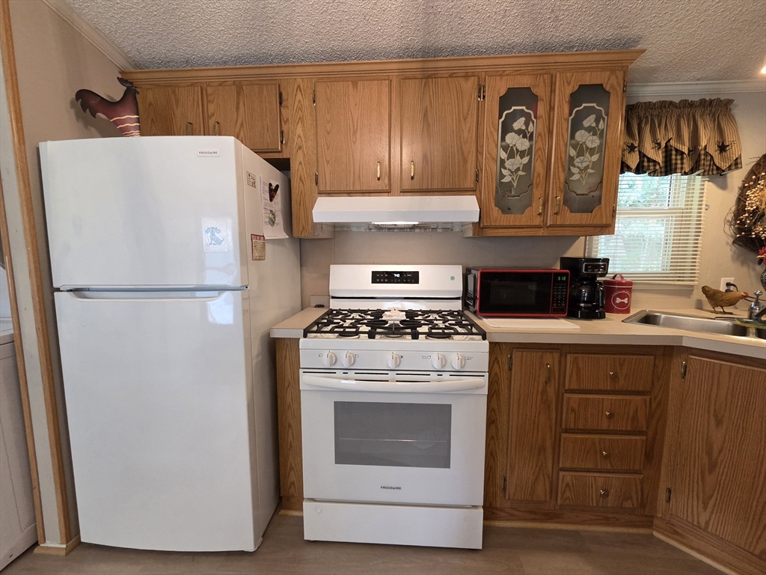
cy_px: 288
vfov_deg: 89.9
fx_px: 288
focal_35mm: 13
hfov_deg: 106.2
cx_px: 383
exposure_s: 1/60.2
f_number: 2.2
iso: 500
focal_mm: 2.2
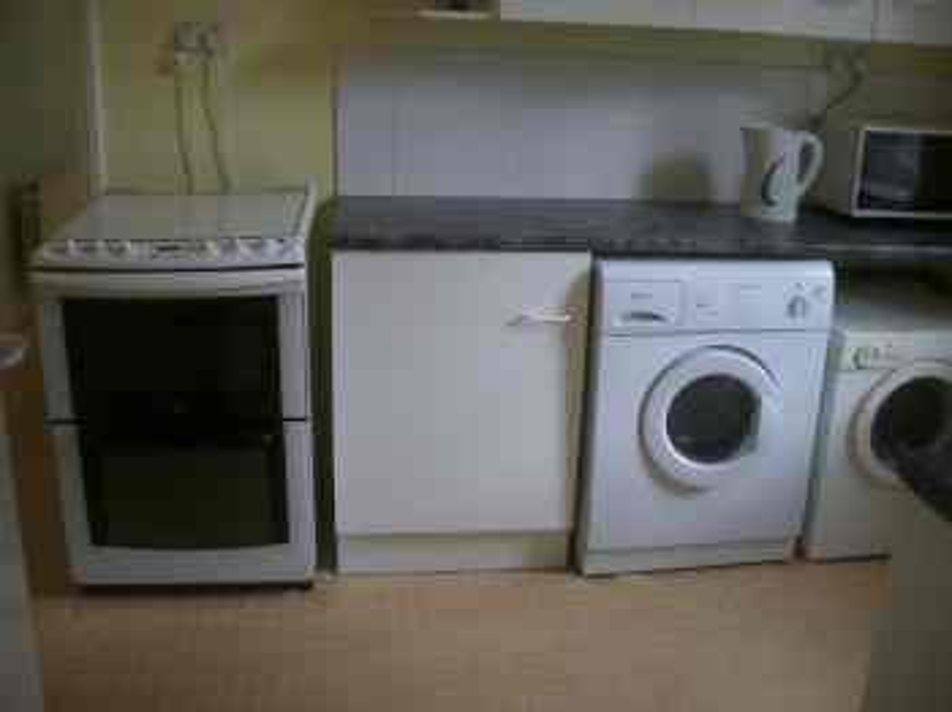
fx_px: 962
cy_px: 356
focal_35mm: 35
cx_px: 476
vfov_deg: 40.7
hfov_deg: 52.7
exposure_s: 1/60
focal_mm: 5.8
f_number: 2.6
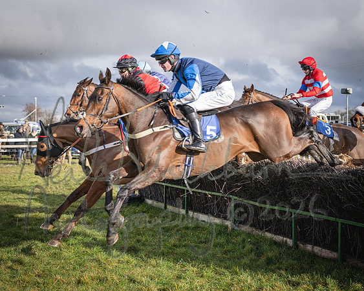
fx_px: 725
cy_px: 143
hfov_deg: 28.0
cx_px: 128
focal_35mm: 67
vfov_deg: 22.7
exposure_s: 1/1250
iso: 200
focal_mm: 54
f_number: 4
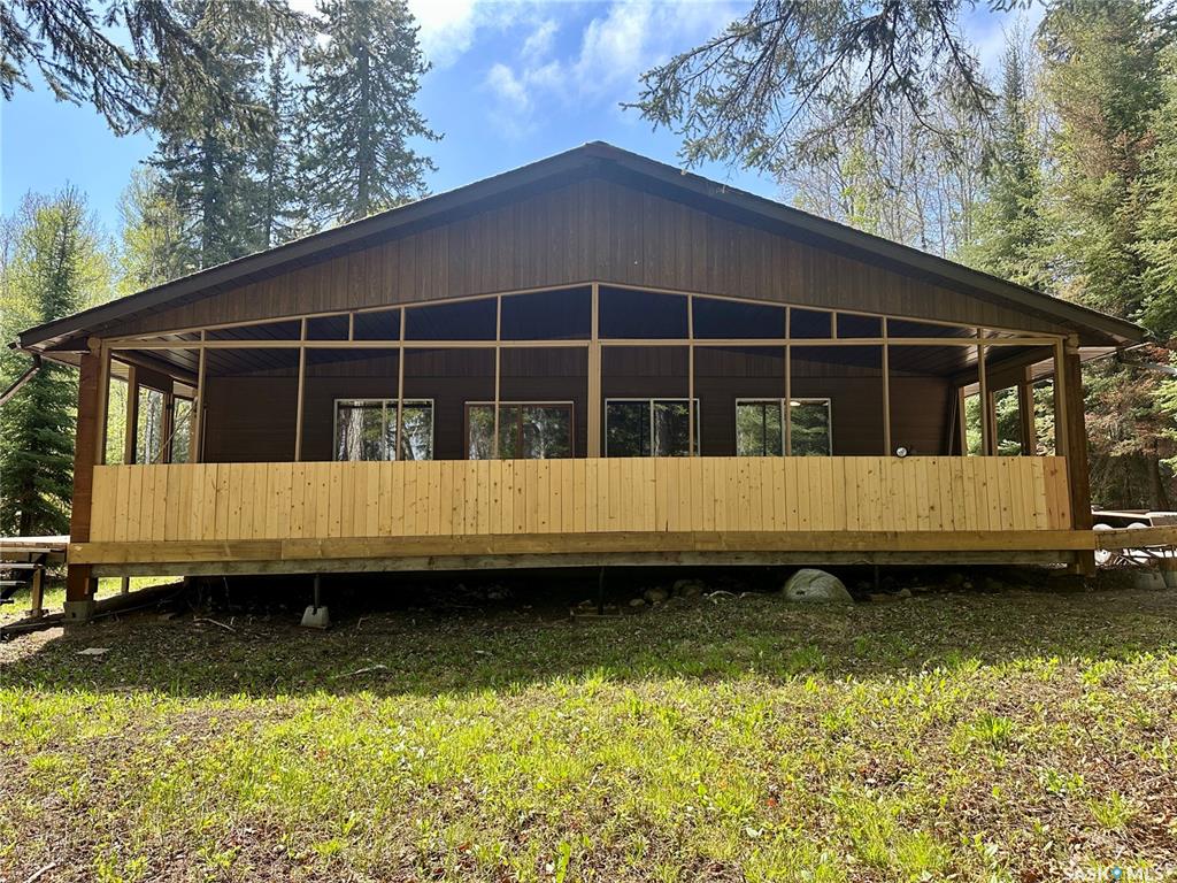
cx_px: 588
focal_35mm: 24
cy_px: 442
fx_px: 816
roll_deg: -0.7
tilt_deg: +7.0
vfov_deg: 56.8
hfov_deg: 71.6
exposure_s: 1/910
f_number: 1.78
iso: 80
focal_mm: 6.86
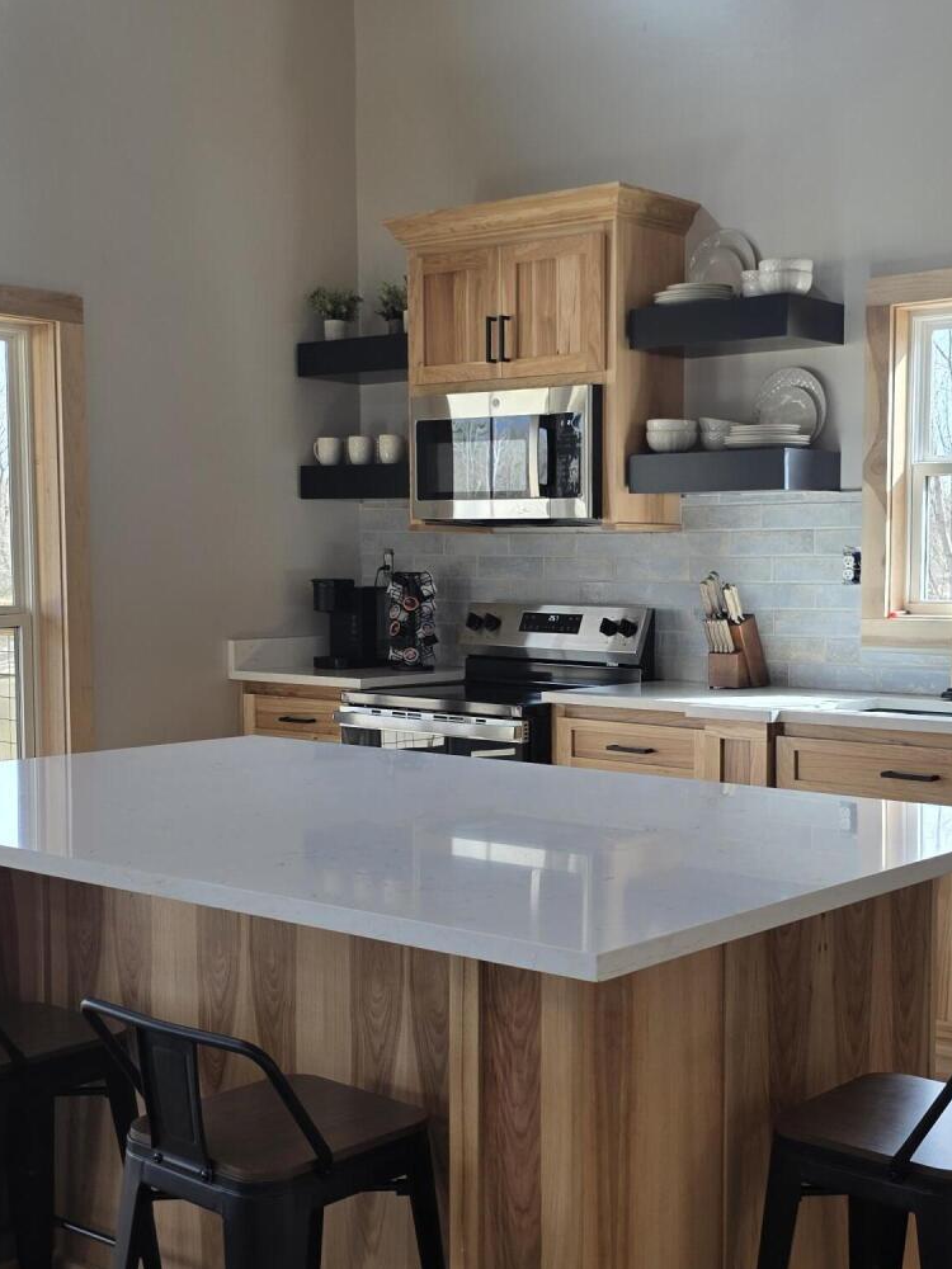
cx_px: 636
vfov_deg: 41.2
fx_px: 1687
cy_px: 697
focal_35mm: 46
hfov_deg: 31.3
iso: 40
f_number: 1.7
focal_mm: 6.3
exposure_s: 1/180
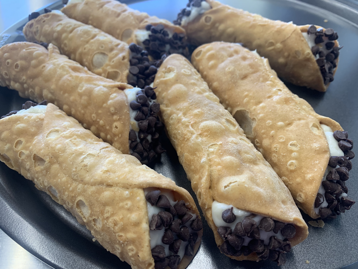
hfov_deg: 67.3
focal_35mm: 26
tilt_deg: -47.6
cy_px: 134
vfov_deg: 53.1
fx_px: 269
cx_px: 179
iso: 100
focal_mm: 4.25
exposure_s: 1/116
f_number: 1.8
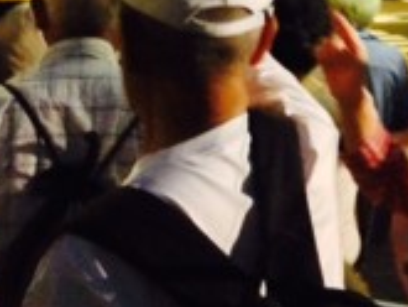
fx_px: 1062
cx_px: 480
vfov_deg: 15.6
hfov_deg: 20.5
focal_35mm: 90
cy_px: -99
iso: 800
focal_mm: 4.12
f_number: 2.4
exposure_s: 1/15
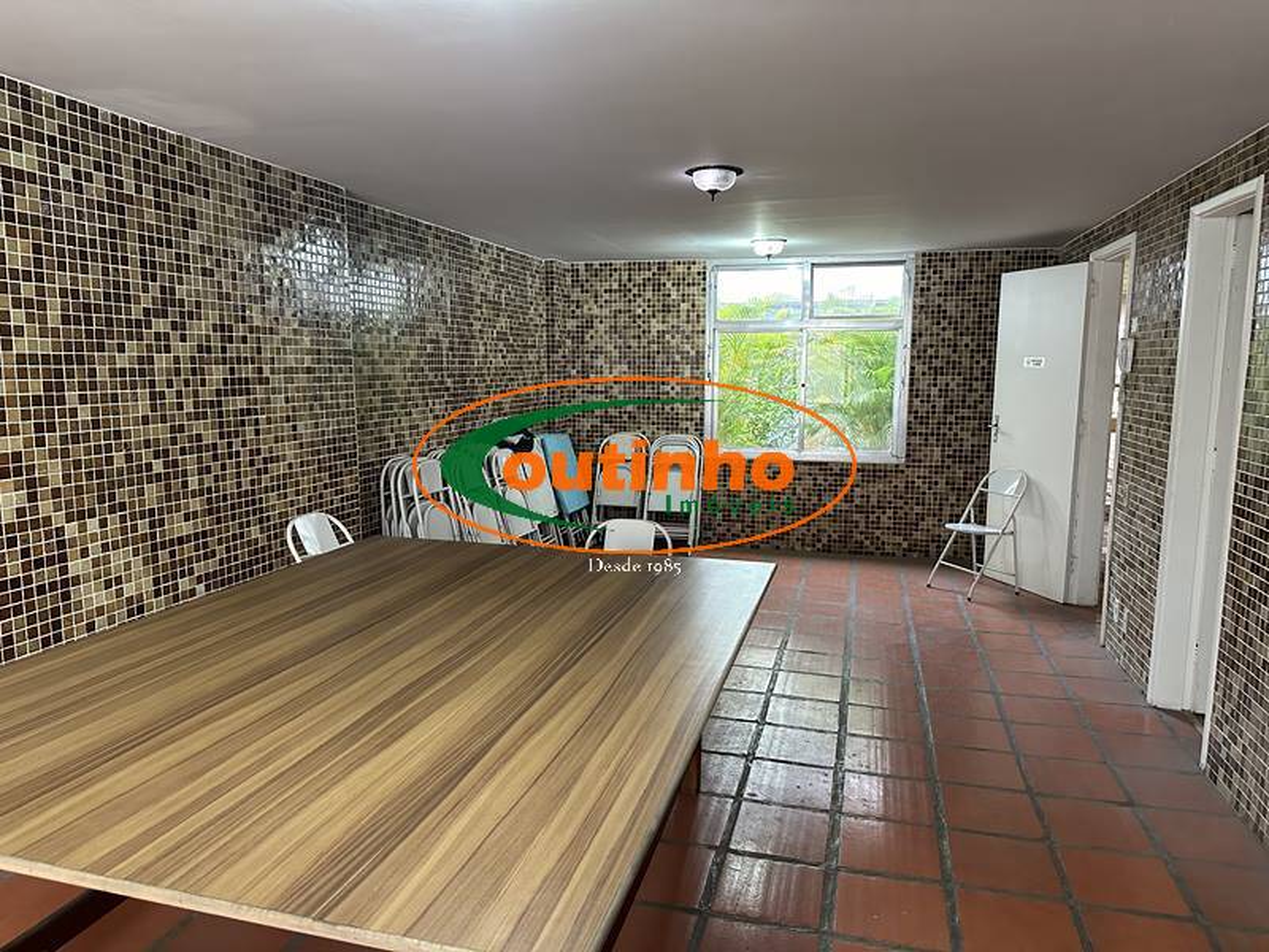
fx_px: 880
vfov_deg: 56.8
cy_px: 476
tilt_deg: -6.9
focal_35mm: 24
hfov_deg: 71.6
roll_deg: +0.3
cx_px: 634
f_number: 1.78
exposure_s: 1/60
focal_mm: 6.86
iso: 500
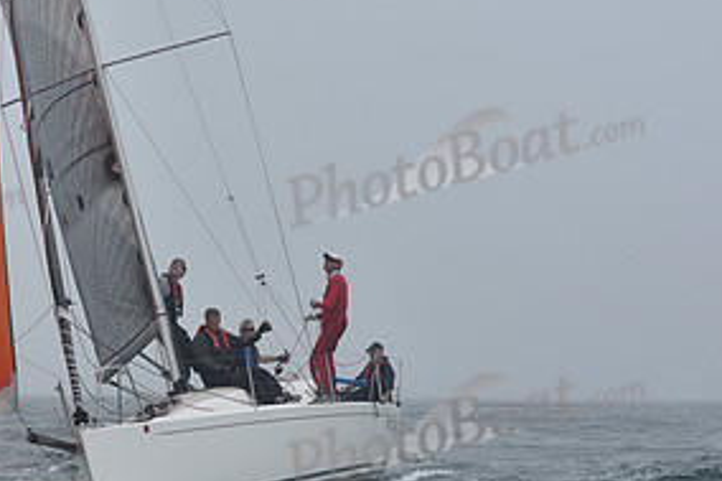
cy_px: 330
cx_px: 158
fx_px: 2866
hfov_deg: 14.3
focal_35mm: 143
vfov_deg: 9.6
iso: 250
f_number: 8
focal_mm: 70
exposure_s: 1/800
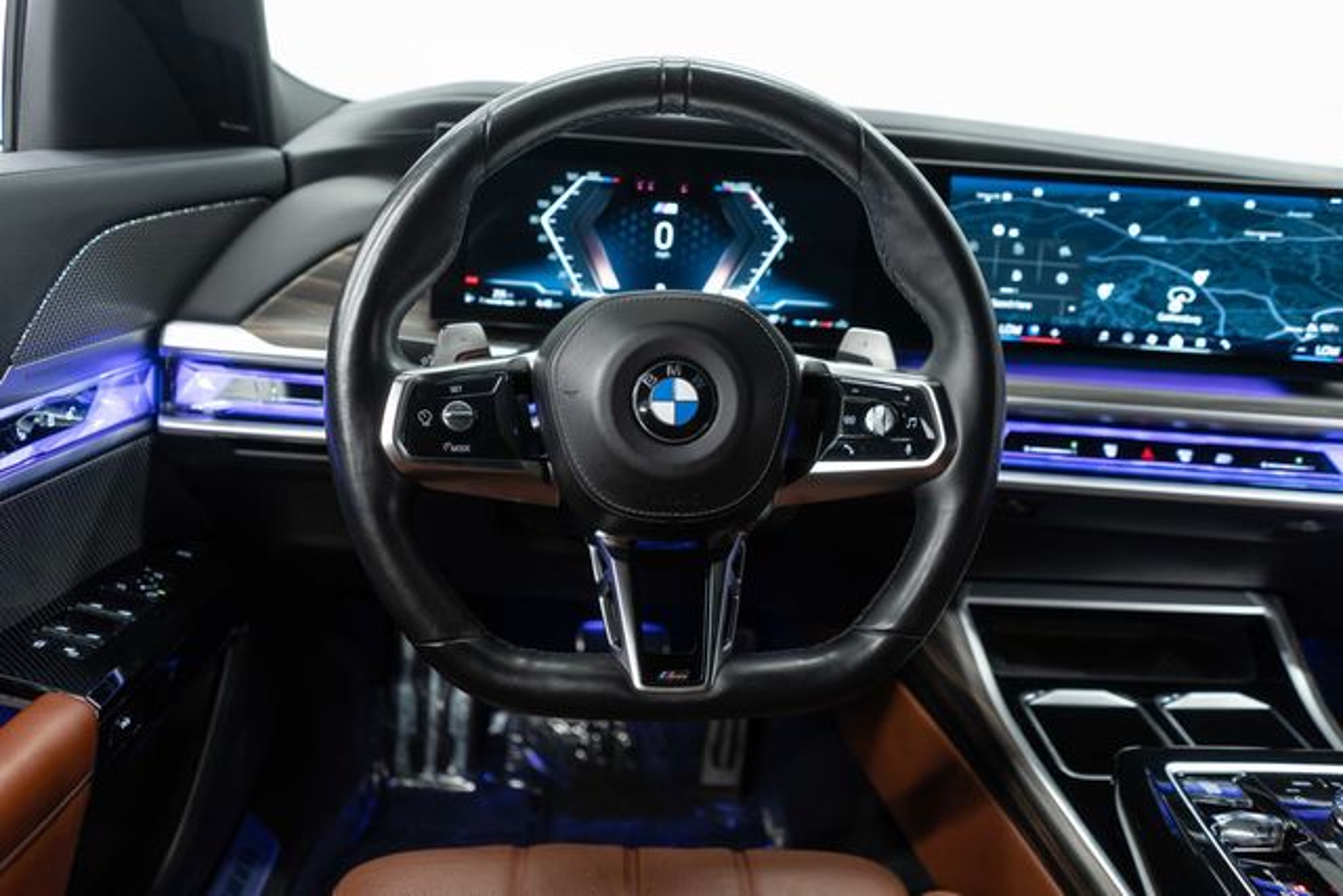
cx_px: 672
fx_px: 1045
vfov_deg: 46.4
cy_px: 448
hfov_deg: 65.5
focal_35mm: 28
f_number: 3.2
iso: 640
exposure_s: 1/40
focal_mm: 28
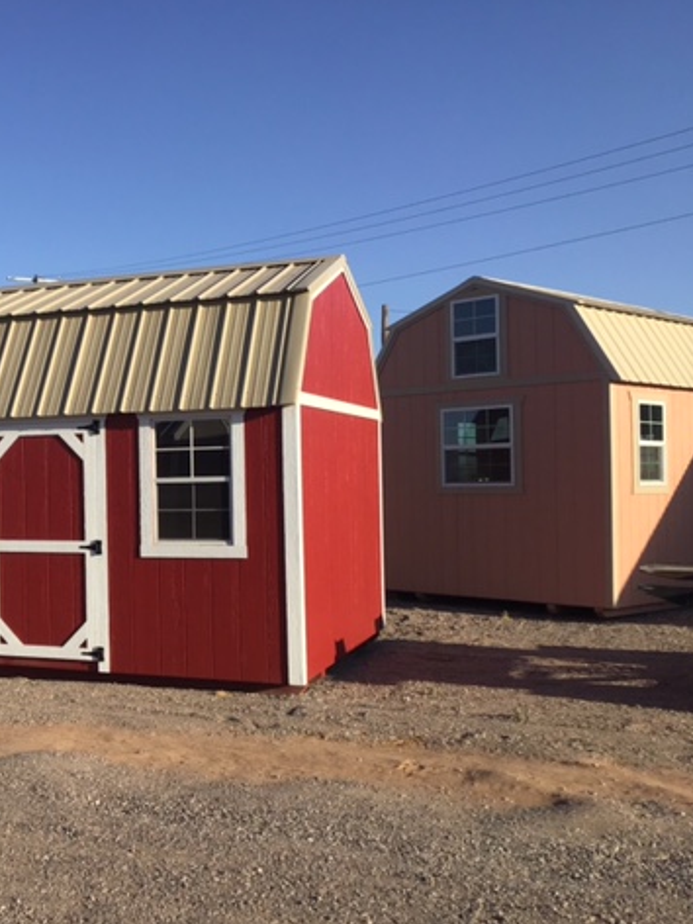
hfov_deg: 32.9
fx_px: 1121
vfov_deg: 44.8
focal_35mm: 42
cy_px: 458
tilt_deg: +1.1
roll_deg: +0.8
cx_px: 92
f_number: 2.4
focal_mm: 3.3
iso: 25
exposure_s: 1/1217
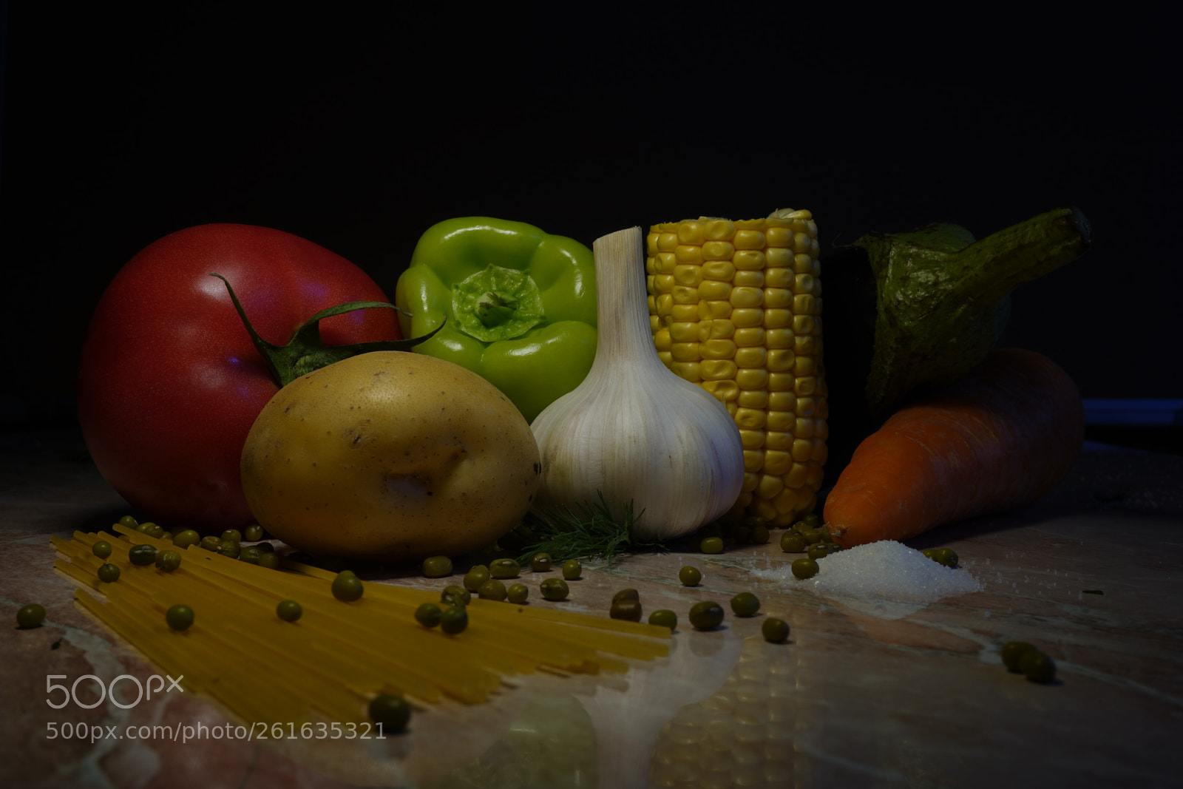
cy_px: 394
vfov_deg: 37.9
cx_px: 592
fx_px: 1150
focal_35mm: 35
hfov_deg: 54.4
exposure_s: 1/1.25
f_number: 20
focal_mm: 35
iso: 50
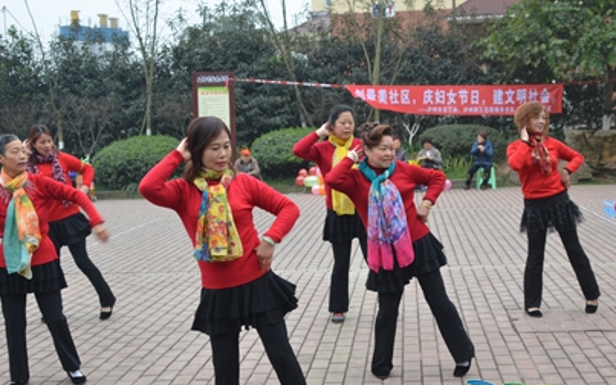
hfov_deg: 38.1
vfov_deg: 24.4
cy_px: 230
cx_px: 349
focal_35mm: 53
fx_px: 890
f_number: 4
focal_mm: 28
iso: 100
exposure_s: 1/60
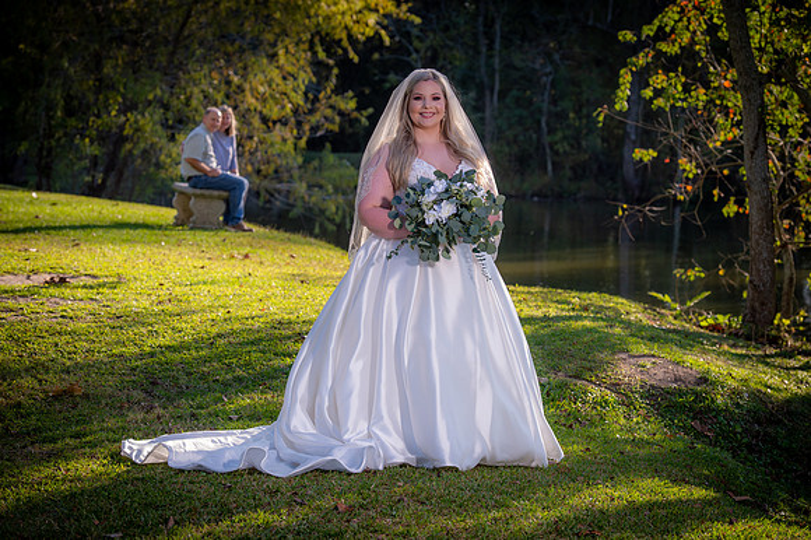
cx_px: 406
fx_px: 2364
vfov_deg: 13.0
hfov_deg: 19.5
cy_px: 270
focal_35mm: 105
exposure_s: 1/125
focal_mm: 105
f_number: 5.6
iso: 100
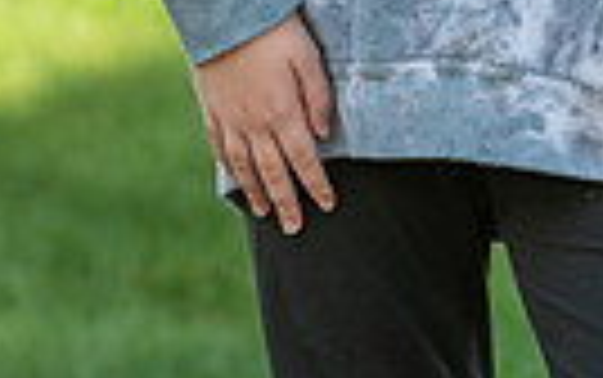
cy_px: -500
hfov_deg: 3.2
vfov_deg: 2.0
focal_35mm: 650
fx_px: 10691
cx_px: 565
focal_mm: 190
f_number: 6.3
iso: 100
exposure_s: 1/125
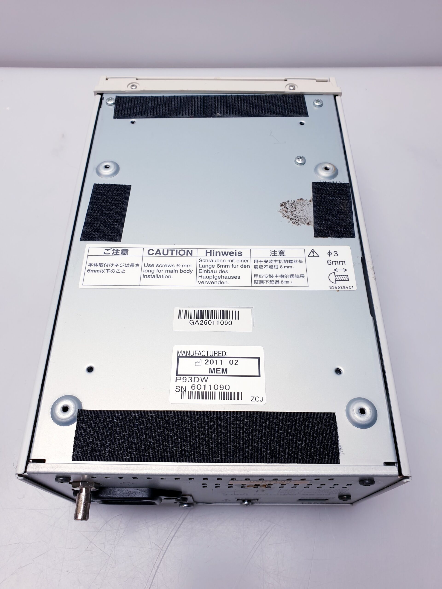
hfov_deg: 53.1
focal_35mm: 26
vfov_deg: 67.3
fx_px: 443
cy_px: 294
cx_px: 221
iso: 50
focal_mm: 4.3
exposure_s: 1/112
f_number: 2.4
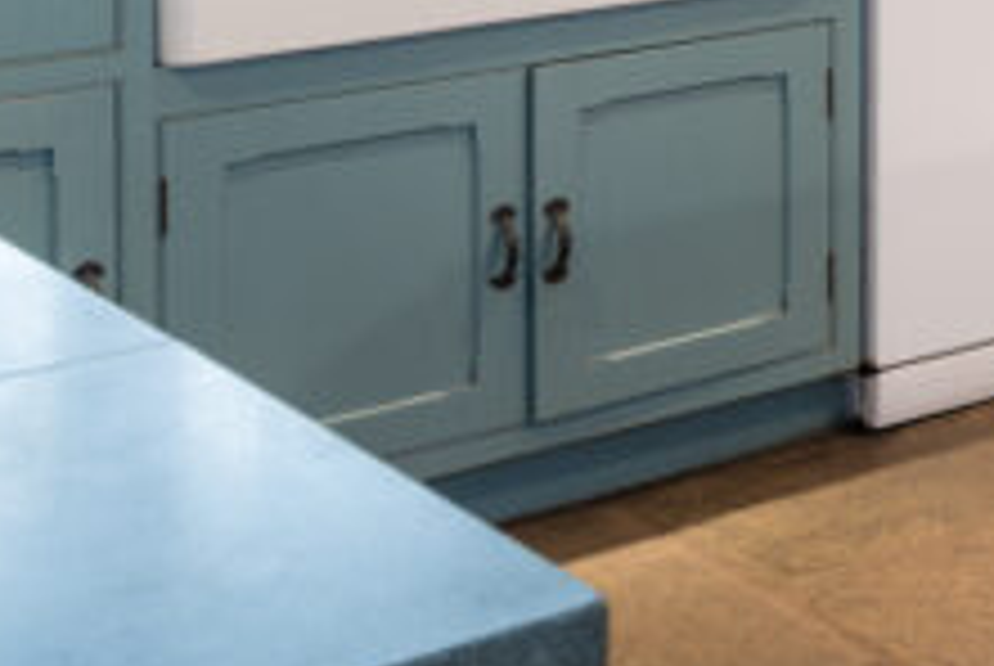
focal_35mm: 94
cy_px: -459
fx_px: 2599
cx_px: 2033
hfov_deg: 16.2
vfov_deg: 13.4
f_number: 9
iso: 100
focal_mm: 20
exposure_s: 1
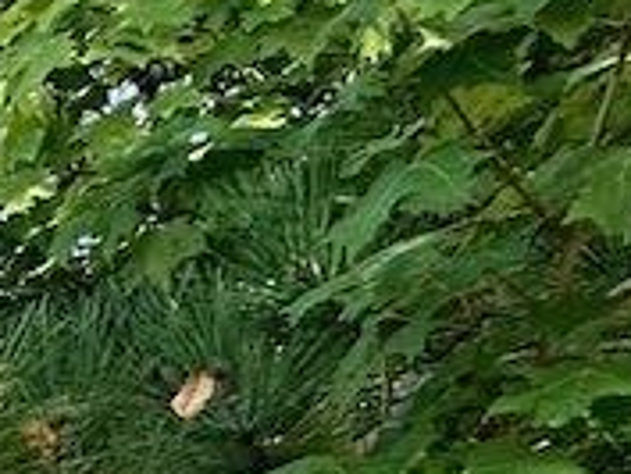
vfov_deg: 12.5
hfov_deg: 9.3
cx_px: -1633
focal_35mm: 101
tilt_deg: +5.8
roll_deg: +0.3
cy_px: 1012
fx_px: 1842
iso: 40
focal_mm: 2.22
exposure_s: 1/600
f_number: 2.2
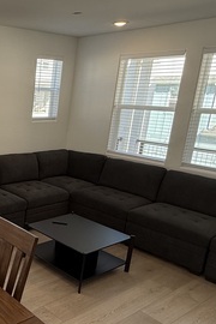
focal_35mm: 36
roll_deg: -1.4
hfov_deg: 31.0
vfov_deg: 53.1
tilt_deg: -14.8
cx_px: -44
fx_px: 324
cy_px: 175
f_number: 2.2
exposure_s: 1/129
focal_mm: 2.22
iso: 64
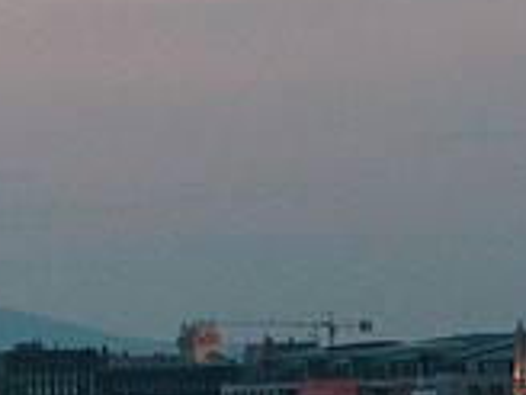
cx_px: -250
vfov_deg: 5.3
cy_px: 496
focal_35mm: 280
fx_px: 4255
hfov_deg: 7.0
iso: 400
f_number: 7.3
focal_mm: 20.1
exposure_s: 1/5
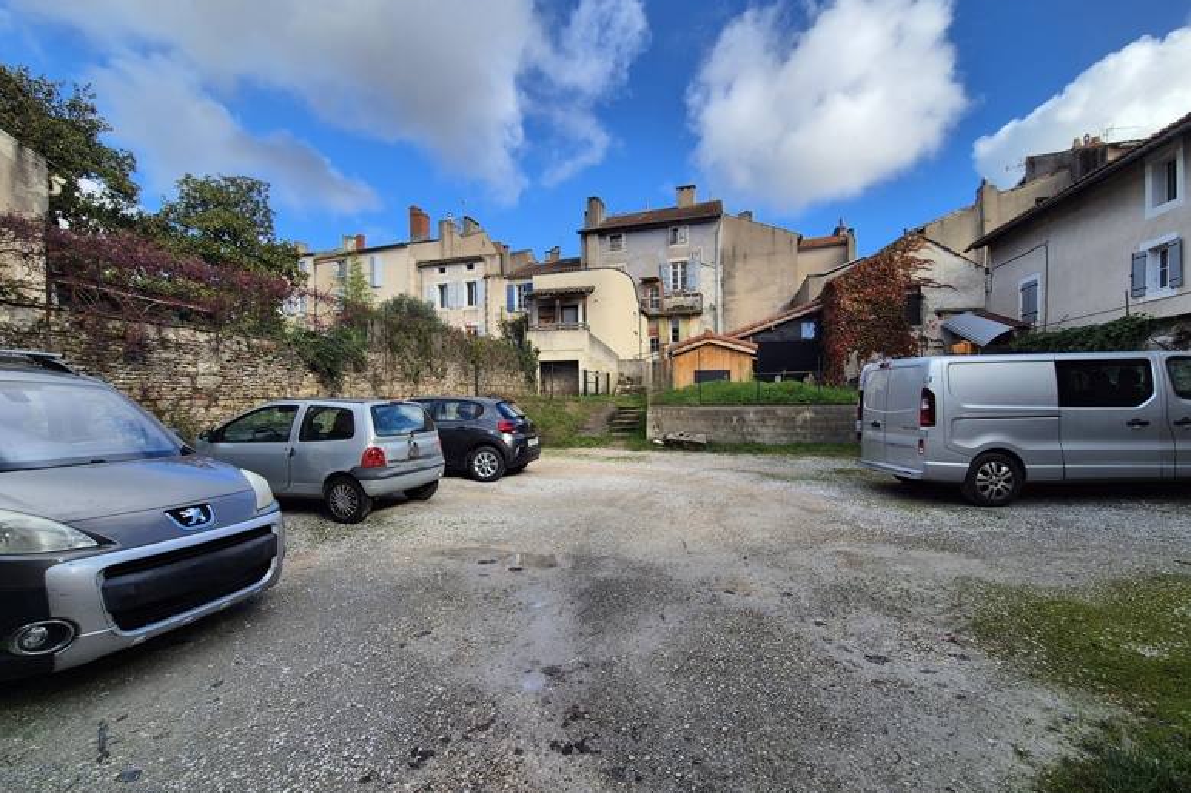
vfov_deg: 81.1
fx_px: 463
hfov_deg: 104.3
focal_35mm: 14
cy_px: 413
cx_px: 590
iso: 50
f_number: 2.2
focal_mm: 2.2
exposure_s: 1/1667
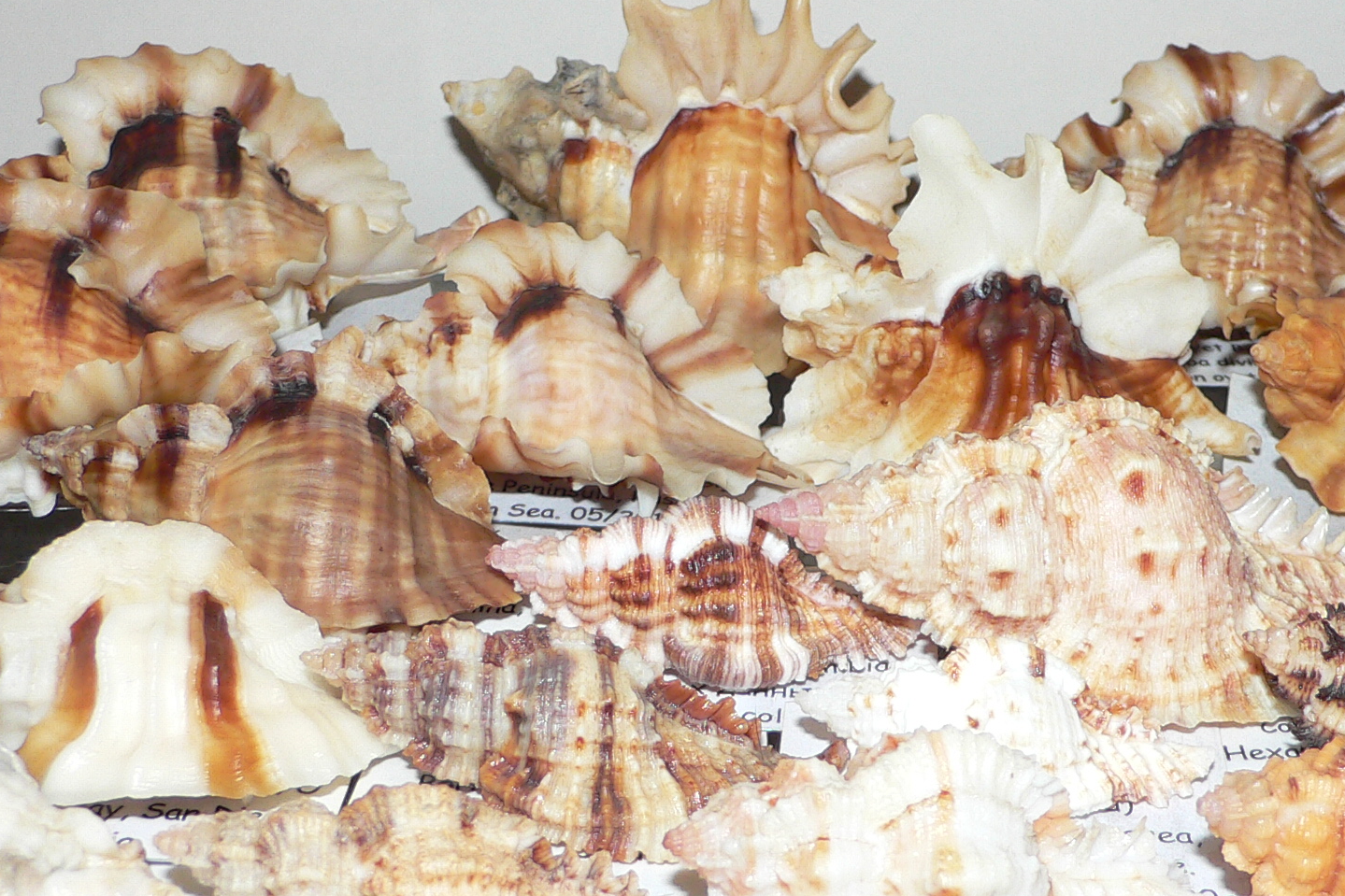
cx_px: 886
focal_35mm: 51
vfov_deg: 26.5
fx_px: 1905
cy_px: 425
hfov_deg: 38.5
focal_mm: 4.6
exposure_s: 1/60
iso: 100
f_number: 2.8
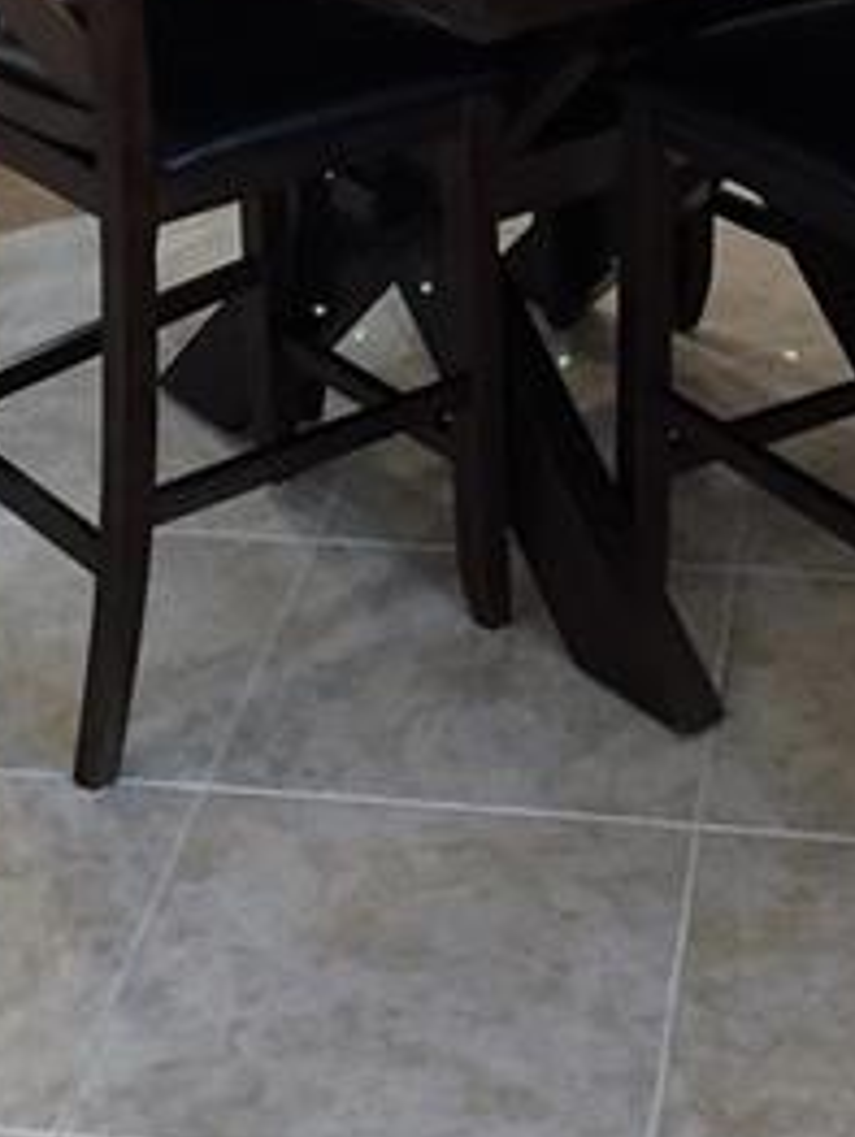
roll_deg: +0.0
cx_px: 560
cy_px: -482
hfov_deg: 17.4
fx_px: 2795
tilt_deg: -8.9
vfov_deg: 20.3
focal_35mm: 85
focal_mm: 4.15
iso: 100
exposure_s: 1/30
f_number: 2.2
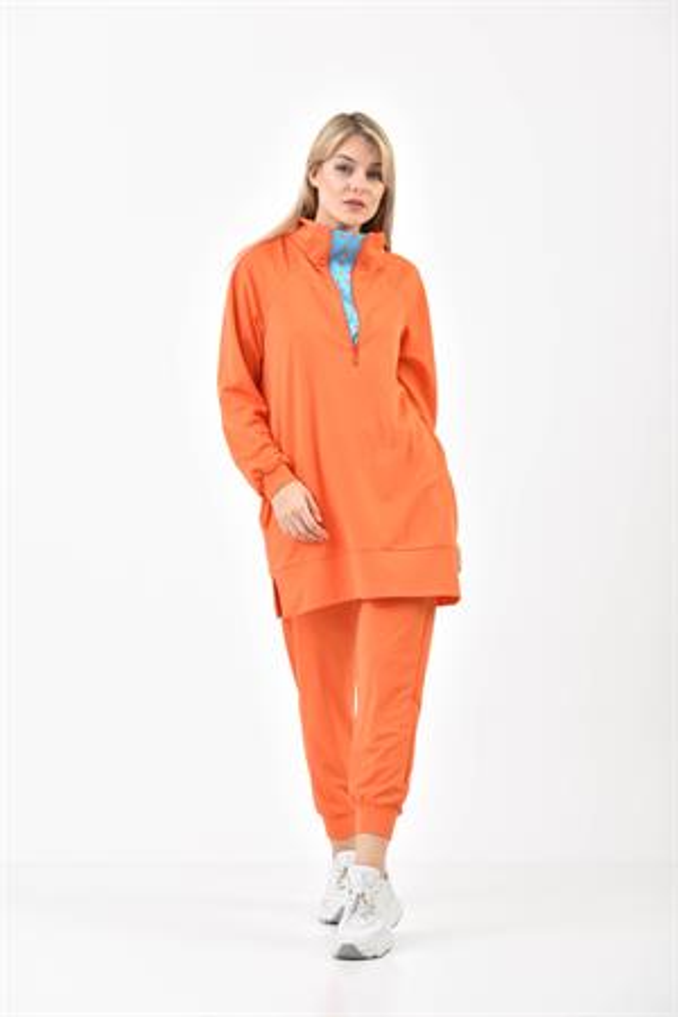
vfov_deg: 23.6
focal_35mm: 86
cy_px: 508
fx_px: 2429
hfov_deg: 15.9
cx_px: 339
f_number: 6.3
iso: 100
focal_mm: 86
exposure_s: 1/160
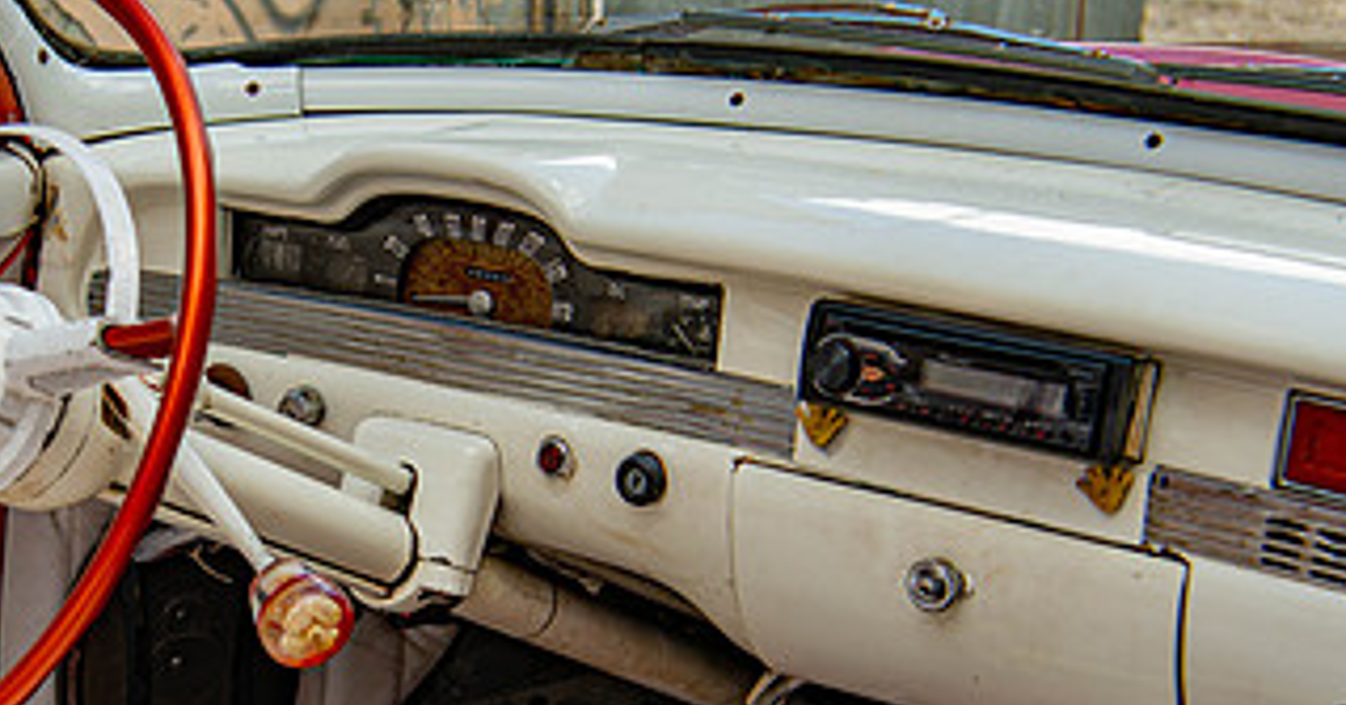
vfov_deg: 13.4
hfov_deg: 25.3
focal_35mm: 85
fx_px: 2985
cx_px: 430
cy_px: 510
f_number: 5.6
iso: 100
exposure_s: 1/125
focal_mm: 44
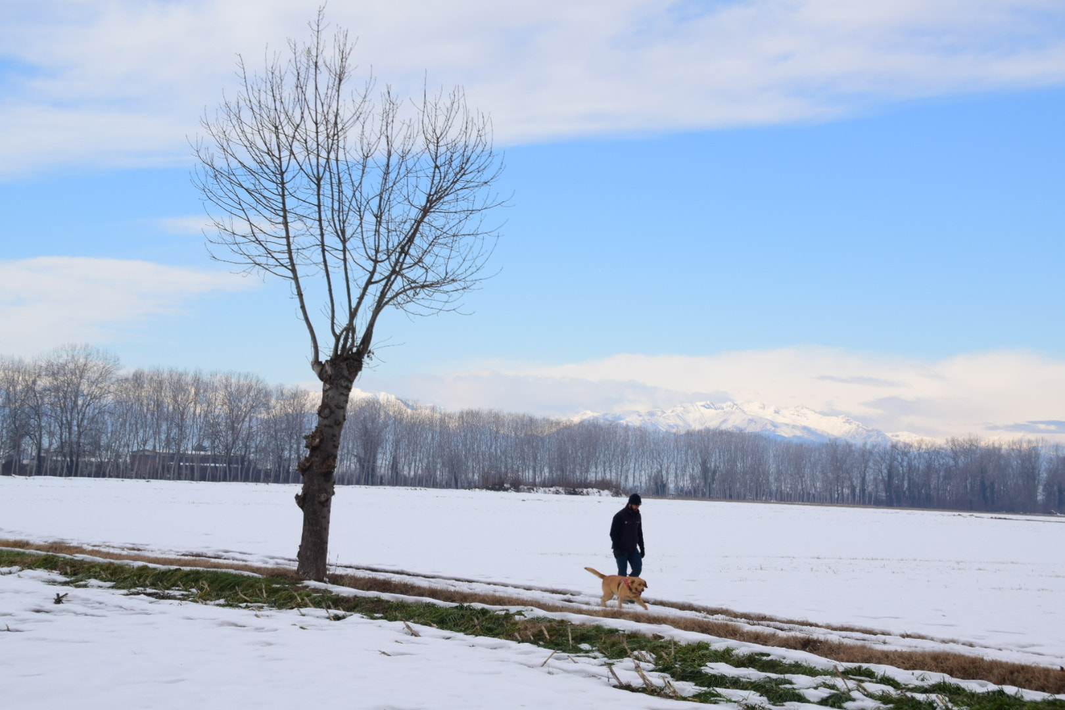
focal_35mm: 63
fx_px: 1864
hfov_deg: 31.9
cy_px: 355
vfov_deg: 21.6
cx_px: 532
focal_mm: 42
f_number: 10
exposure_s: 1/200
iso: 100
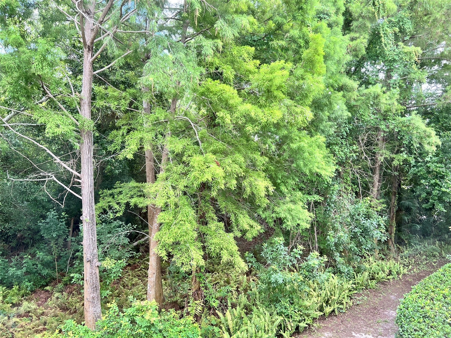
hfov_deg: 67.3
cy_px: 169
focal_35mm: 26
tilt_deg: -2.4
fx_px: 339
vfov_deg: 53.1
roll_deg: -0.5
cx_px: 226
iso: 64
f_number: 1.5
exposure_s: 1/121
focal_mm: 5.7
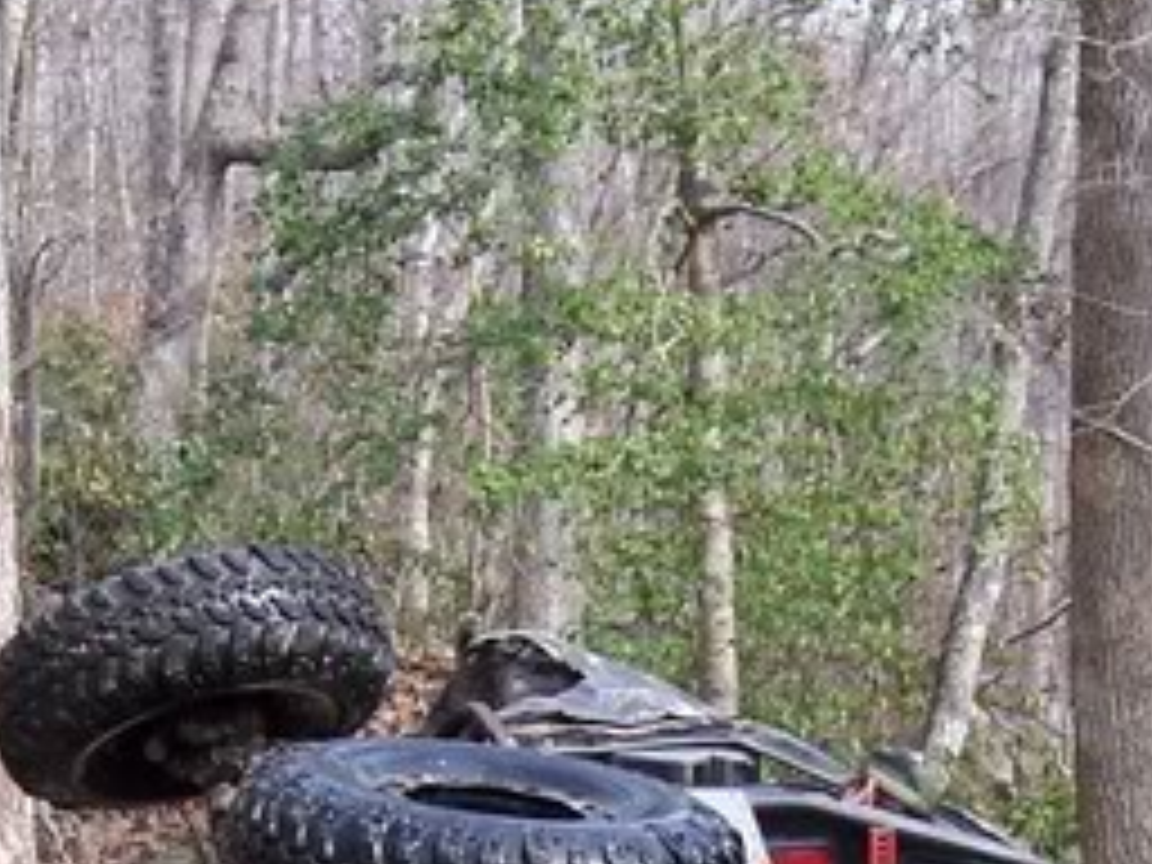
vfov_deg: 9.5
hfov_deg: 12.9
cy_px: 1138
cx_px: 468
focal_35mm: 153
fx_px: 5092
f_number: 4
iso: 80
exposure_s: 1/125
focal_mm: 8.2
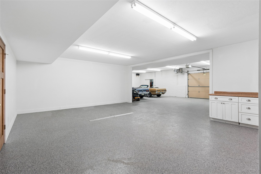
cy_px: 87
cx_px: 130
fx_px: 116
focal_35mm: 16
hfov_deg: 96.7
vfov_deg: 73.7
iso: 800
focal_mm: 16
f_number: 9
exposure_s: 1/25
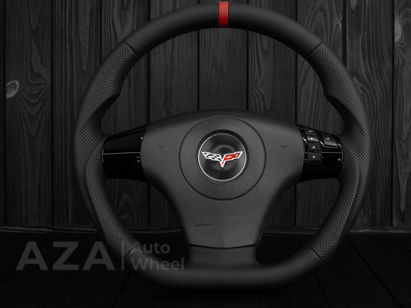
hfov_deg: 33.5
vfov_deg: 25.4
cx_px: 222
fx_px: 683
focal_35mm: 58
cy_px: 153
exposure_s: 1/125
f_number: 6.3
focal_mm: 35
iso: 500
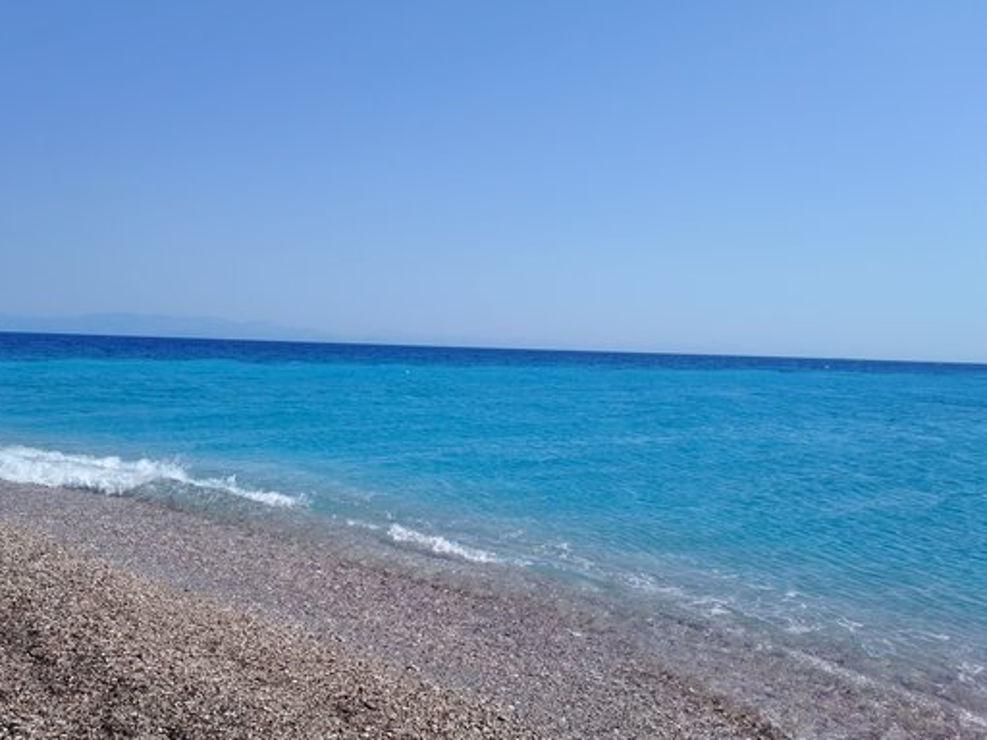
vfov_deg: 46.8
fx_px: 855
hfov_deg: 59.8
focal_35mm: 30
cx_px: 434
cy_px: 385
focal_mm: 5.25
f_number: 1.75
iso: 100
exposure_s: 1/1139
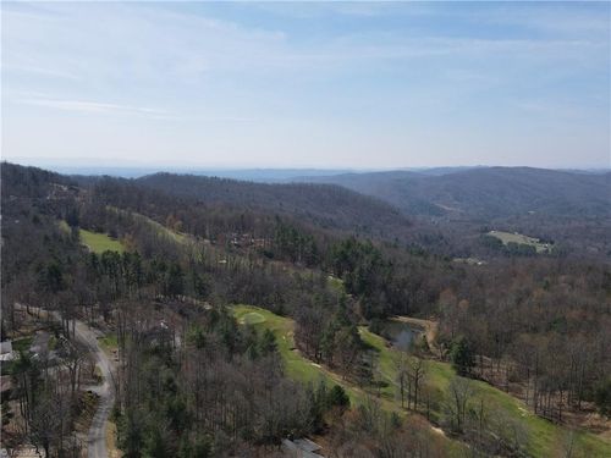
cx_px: 306
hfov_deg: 71.6
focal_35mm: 24
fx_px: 424
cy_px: 229
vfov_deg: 56.8
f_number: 2.8
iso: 100
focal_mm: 4.5
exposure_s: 1/800
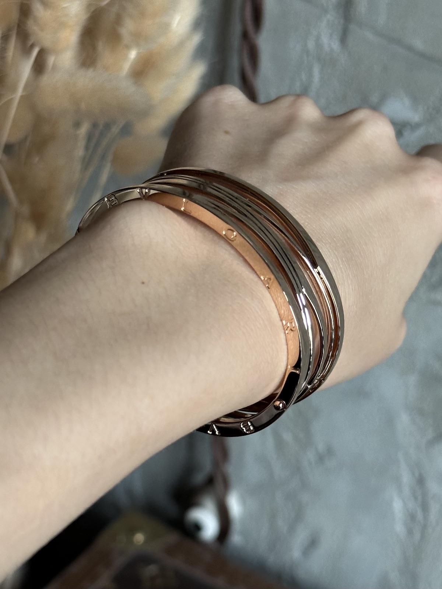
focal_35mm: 48
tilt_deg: -30.4
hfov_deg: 30.3
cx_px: 221
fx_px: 817
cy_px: 294
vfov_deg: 39.7
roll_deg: -3.3
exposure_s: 1/60
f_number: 1.78
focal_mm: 6.86
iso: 200
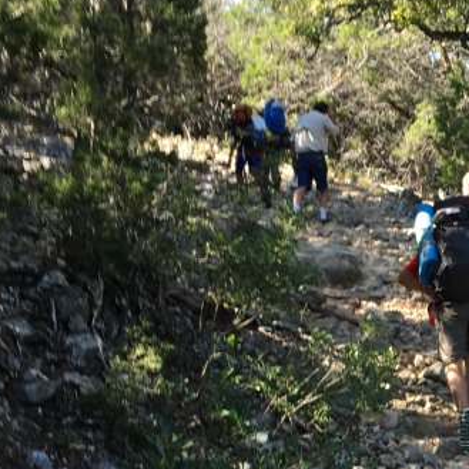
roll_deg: +4.4
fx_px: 1272
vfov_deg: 20.2
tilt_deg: -4.5
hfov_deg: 20.0
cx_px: 515
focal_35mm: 83
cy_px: 476
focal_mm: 4.15
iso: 25
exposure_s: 1/125
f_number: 2.2
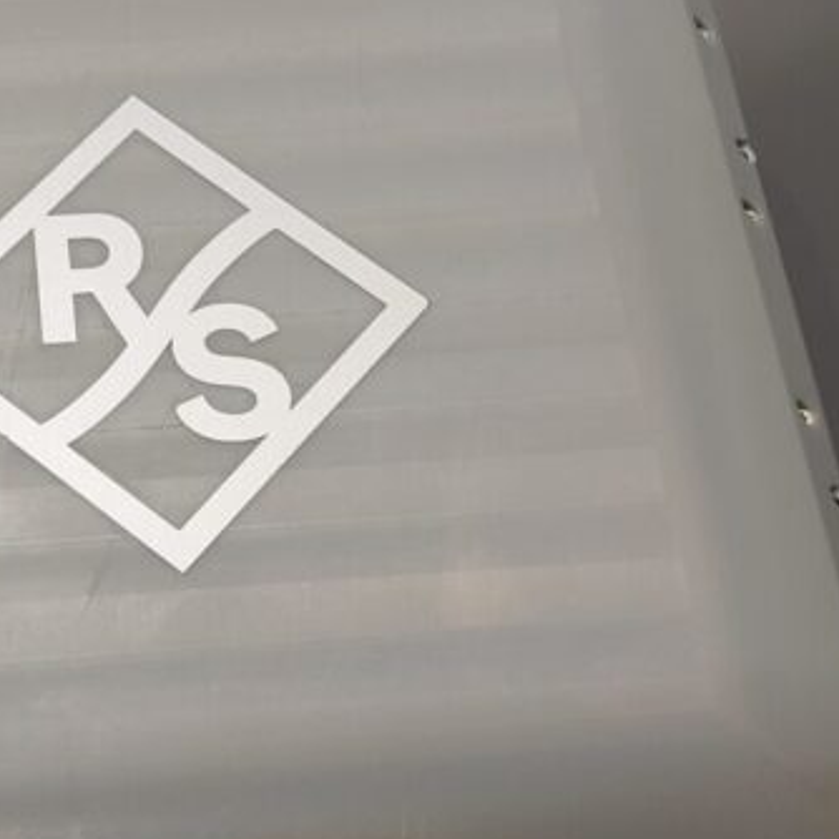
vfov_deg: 36.8
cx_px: 171
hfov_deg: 35.6
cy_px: 442
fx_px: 1261
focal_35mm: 46
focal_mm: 5.23
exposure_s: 1/203
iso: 40
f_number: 1.8
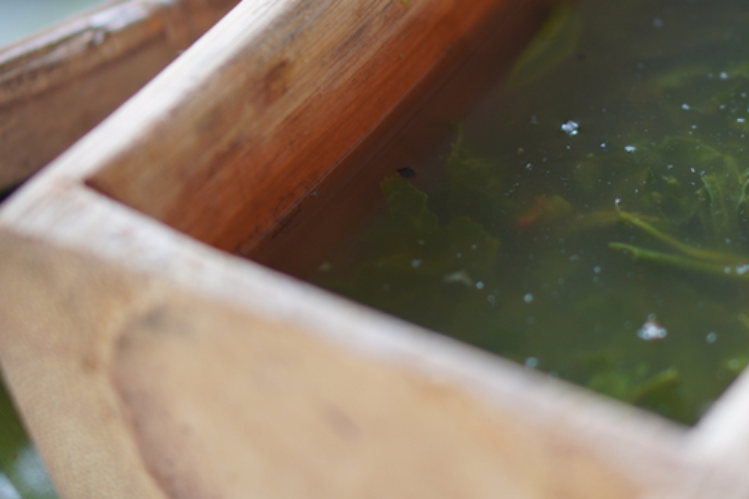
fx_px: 2788
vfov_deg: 10.2
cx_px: 636
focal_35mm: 134
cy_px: 101
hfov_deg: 15.2
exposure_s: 1/50
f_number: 1.8
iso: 160
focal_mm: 50
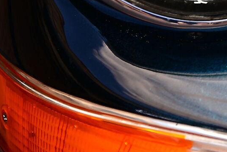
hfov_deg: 3.1
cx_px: 350
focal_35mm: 653
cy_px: -69
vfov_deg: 2.1
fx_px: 4120
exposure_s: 1/500
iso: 100
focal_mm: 145
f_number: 2.8
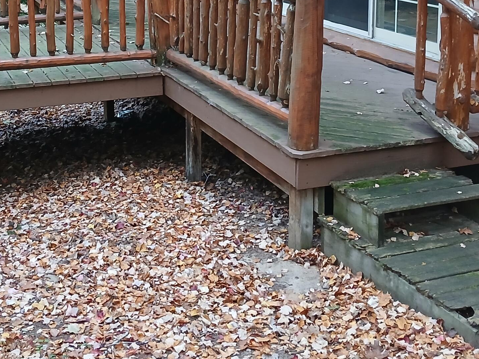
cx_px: 139
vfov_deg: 25.6
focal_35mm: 54
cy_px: -3
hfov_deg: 35.0
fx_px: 747
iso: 200
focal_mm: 3.98
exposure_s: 1/30
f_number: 1.8
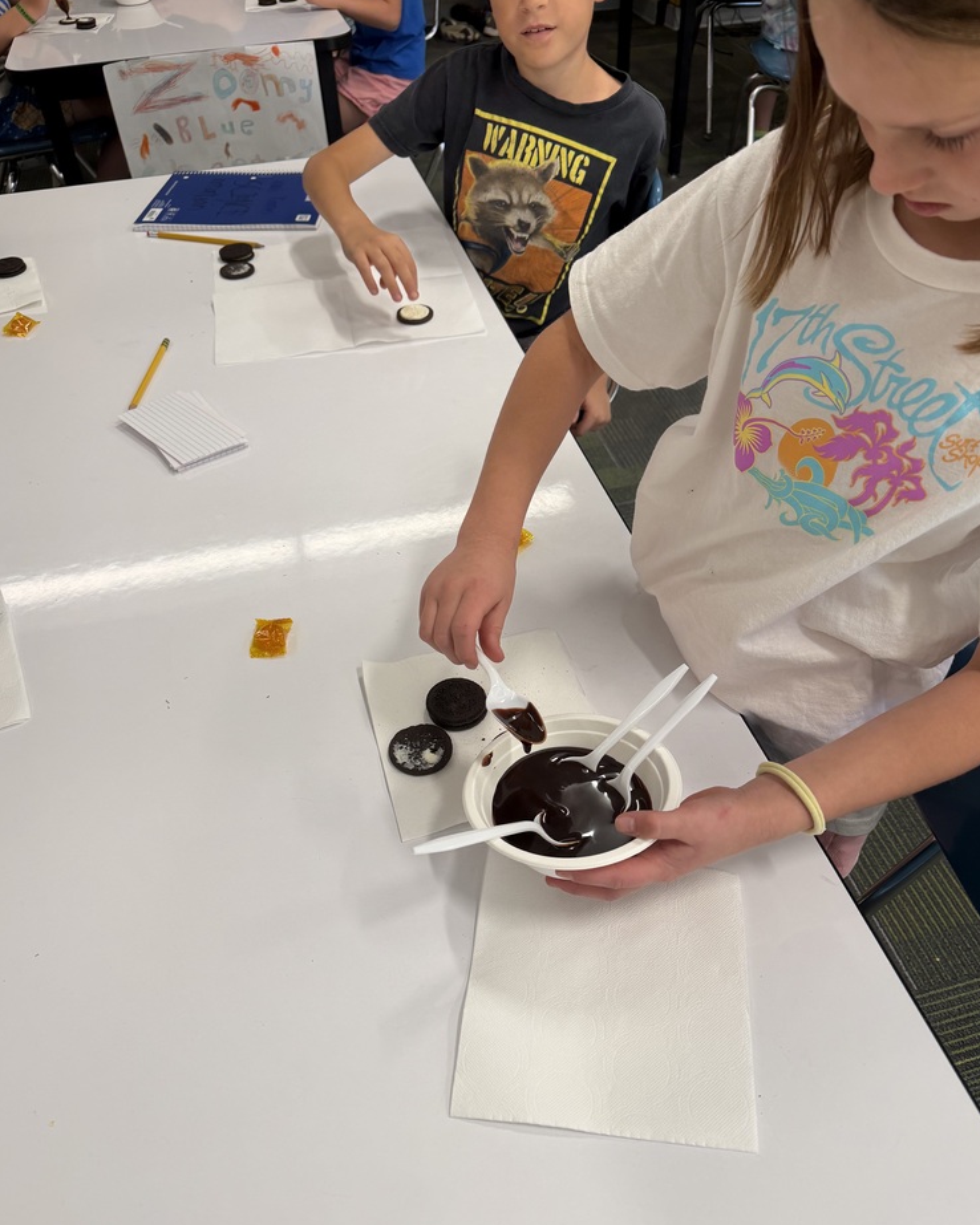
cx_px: 483
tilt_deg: -43.2
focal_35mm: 26
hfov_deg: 54.9
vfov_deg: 66.0
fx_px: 943
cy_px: 605
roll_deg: +3.0
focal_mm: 6.76
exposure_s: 1/119
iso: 125
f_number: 1.78
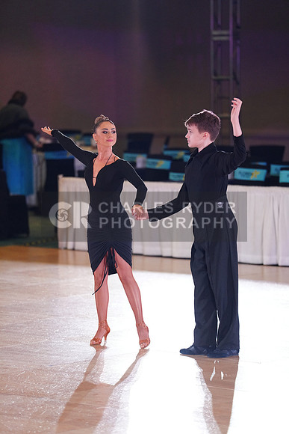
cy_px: 217
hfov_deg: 6.9
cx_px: 144
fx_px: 2407
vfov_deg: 10.3
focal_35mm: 200
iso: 2500
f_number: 2.8
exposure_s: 1/500
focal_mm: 200
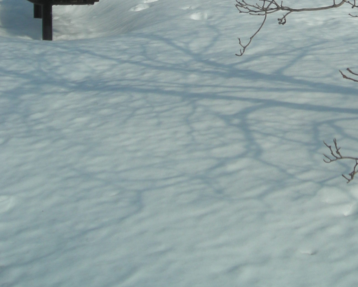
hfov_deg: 23.2
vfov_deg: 17.8
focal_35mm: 81
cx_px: 282
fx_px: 858
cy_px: -78
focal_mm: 6.3
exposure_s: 1/326
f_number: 6.4
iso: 50
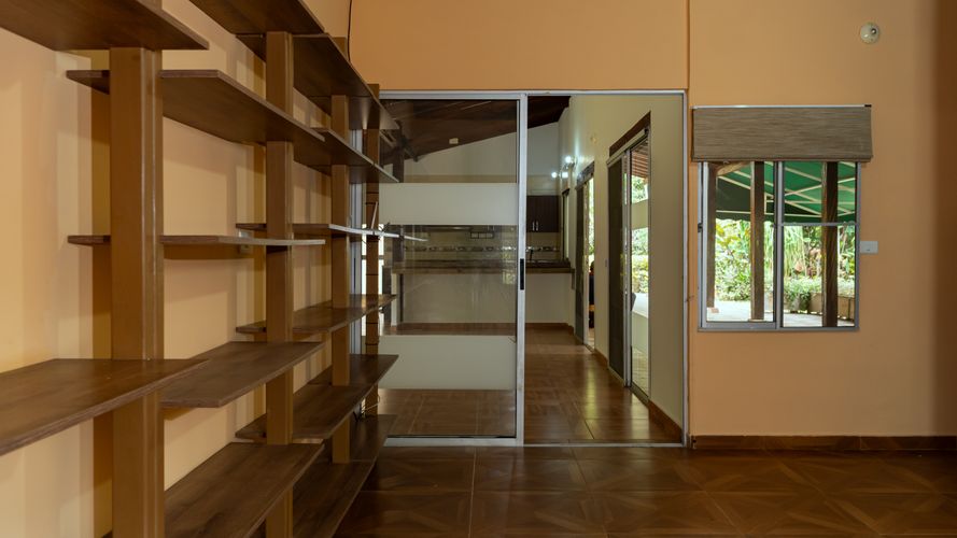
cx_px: 478
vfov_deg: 40.5
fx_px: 729
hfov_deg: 66.5
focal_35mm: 29
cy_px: 269
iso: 400
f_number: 4.5
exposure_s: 1/60
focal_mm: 18
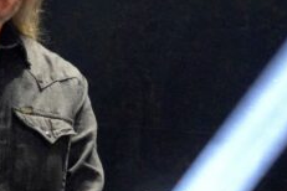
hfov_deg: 3.7
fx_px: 4448
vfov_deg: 2.5
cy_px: -1
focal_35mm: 558
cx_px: 12
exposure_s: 1/25
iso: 6400
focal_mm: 112
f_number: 5.6
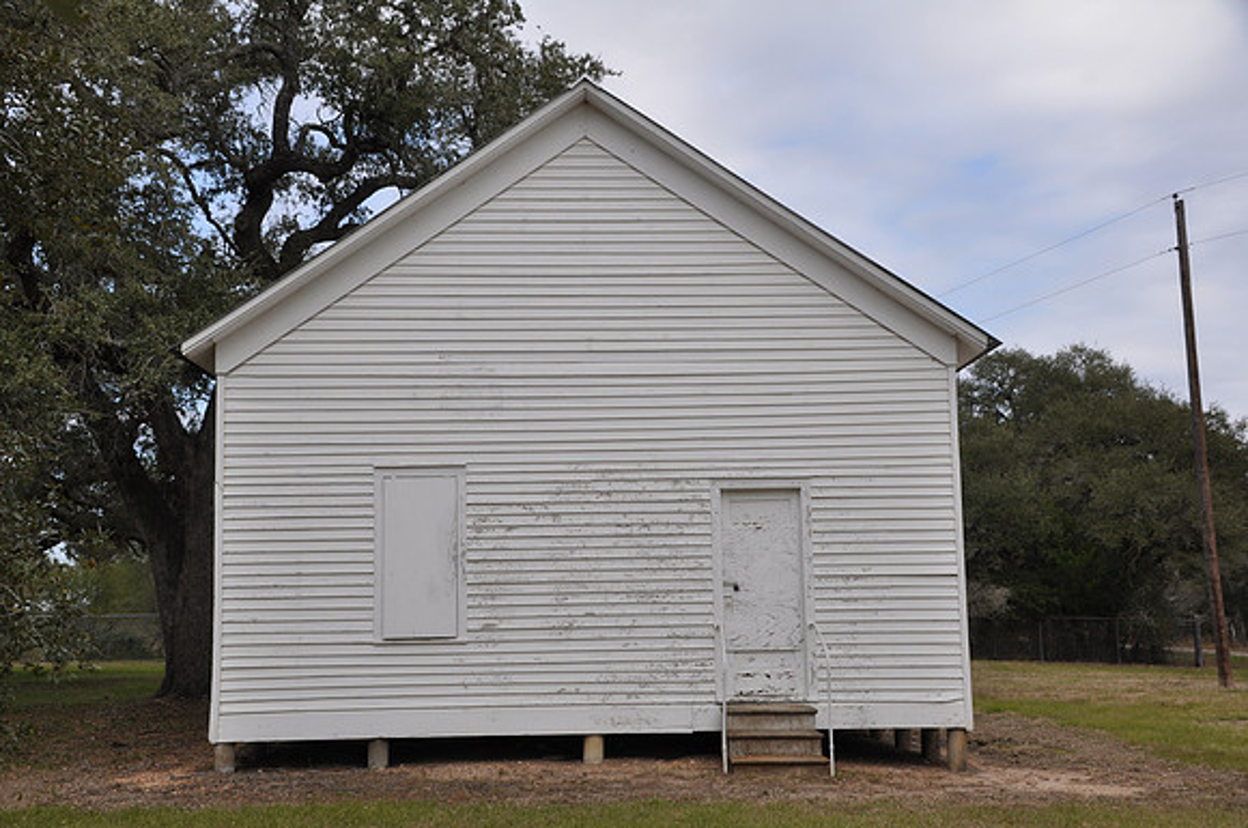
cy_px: 414
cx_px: 624
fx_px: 1662
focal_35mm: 48
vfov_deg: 28.0
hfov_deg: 41.2
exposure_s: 1/125
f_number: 11
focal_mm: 32
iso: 200
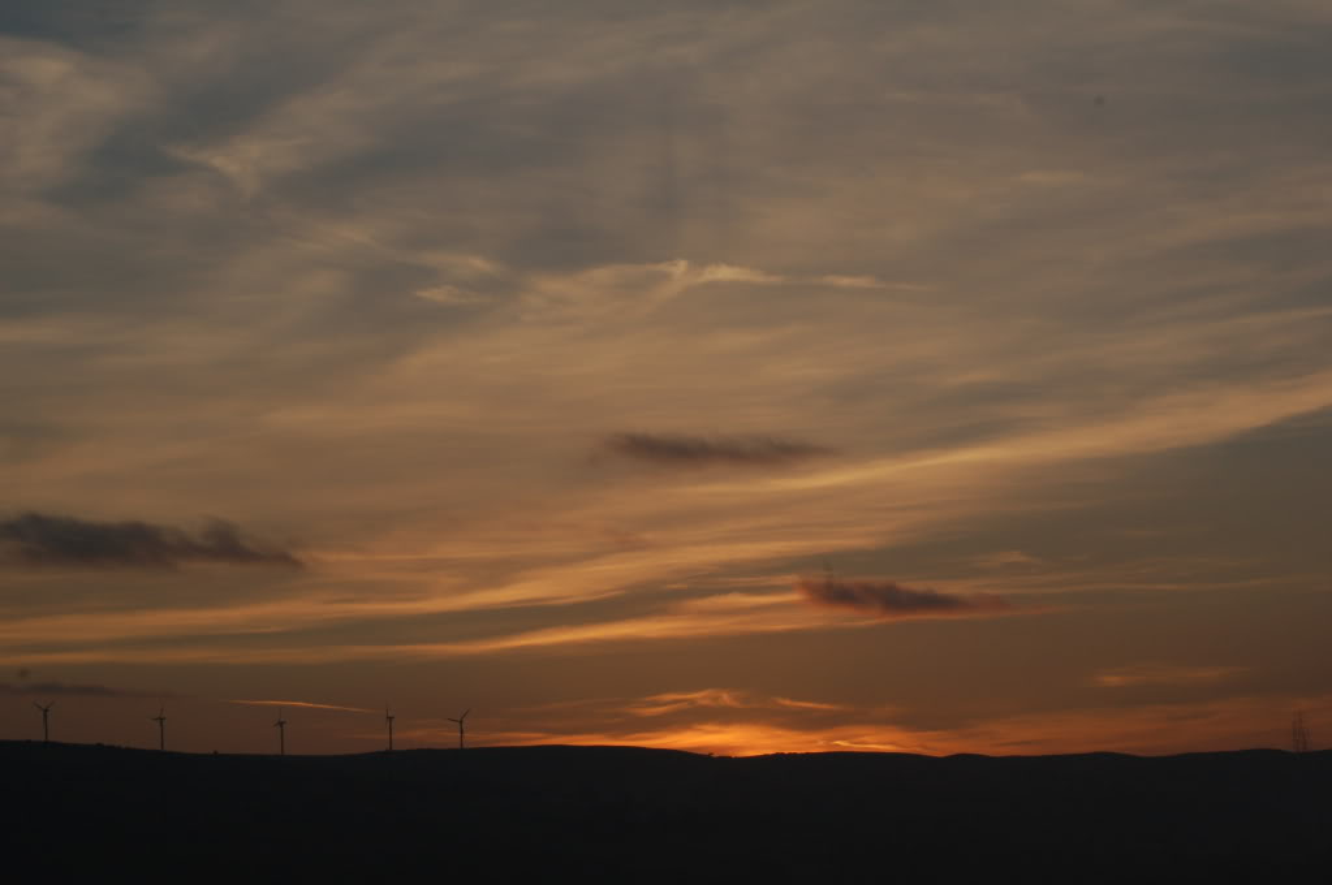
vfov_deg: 13.0
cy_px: 442
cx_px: 666
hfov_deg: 19.5
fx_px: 3881
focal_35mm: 105
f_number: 11
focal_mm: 70
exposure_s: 1/500
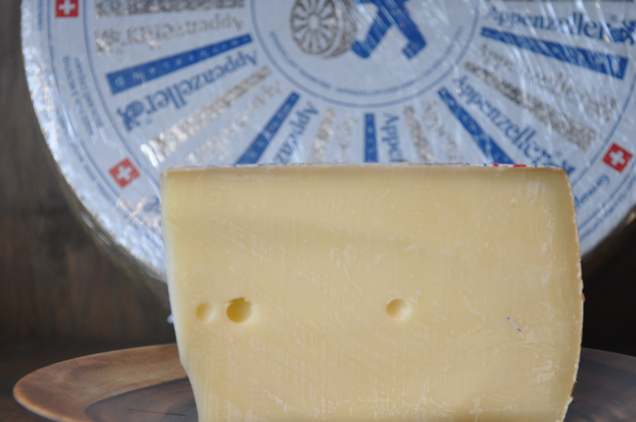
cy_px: 257
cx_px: 357
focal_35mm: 84
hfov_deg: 24.3
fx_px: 1476
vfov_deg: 16.3
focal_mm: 45
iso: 640
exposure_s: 1/60
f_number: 5.6
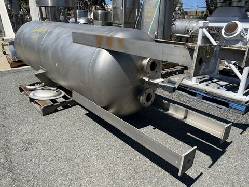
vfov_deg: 53.1
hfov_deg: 67.3
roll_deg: +0.0
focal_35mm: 26
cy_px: 94
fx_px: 187
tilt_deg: -22.8
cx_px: 124
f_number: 1.5
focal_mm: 5.7
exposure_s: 1/4630
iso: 50
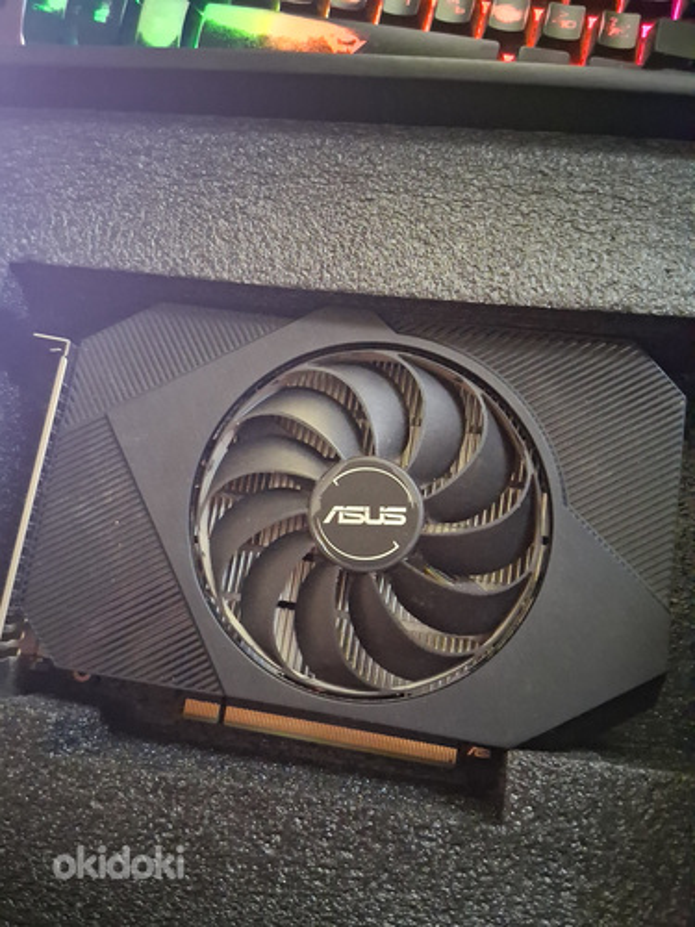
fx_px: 696
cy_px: 464
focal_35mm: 26
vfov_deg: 67.3
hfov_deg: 53.1
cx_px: 348
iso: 4000
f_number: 1.8
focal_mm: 3.98
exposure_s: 1/17
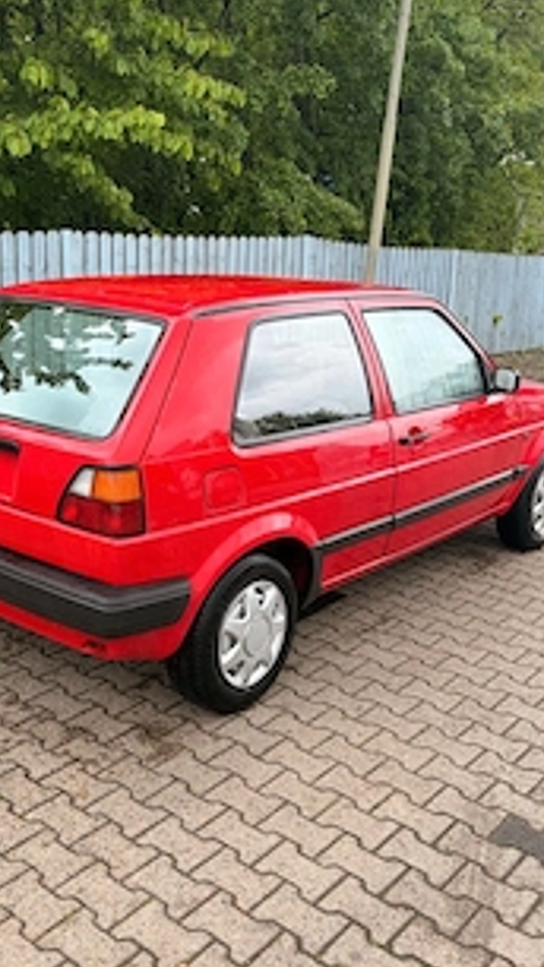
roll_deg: -1.2
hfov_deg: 31.8
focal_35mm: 37
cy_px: 446
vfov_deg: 54.0
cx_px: 196
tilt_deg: -13.1
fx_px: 949
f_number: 1.6
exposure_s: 1/154
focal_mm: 5.96
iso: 40
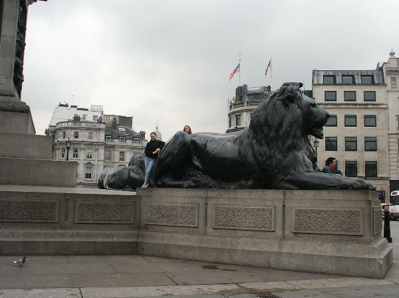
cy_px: 149
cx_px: 200
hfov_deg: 52.7
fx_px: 403
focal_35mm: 35
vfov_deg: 40.6
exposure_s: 1/125
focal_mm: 7.18
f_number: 6.7
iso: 64
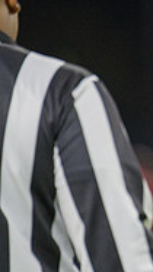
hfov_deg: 1.2
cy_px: 130
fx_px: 7027
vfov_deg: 2.2
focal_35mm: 973
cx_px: 281
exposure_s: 1/250
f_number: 2.8
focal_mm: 300
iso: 1250
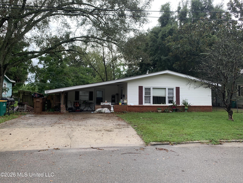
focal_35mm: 26
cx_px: 122
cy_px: 92
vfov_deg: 53.1
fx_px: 183
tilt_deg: +3.1
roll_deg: -0.3
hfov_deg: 67.3
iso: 25
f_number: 1.8
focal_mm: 4.25
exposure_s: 1/234
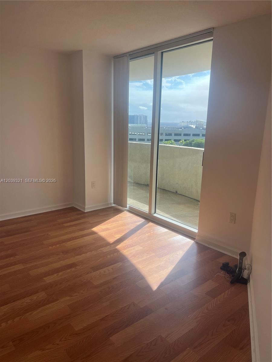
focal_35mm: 26
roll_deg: -1.6
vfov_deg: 67.3
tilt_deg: -8.4
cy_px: 181
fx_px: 272
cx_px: 136
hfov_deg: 53.1
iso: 50
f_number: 1.5
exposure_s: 1/628
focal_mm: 5.7
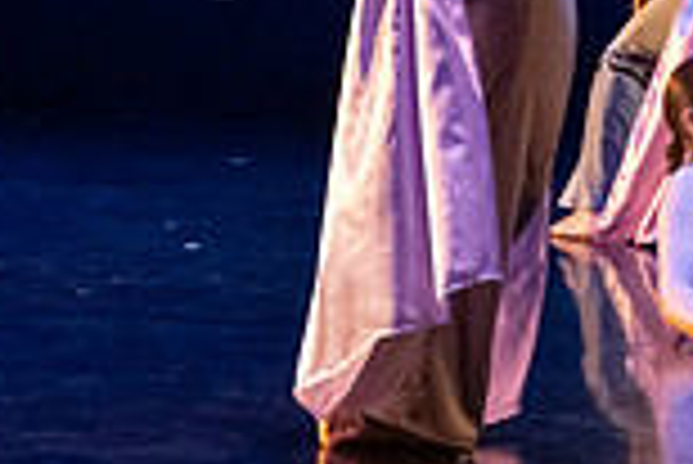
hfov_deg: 9.0
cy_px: -194
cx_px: 383
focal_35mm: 228
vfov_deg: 6.0
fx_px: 4393
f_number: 4.5
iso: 6400
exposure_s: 1/400
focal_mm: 50
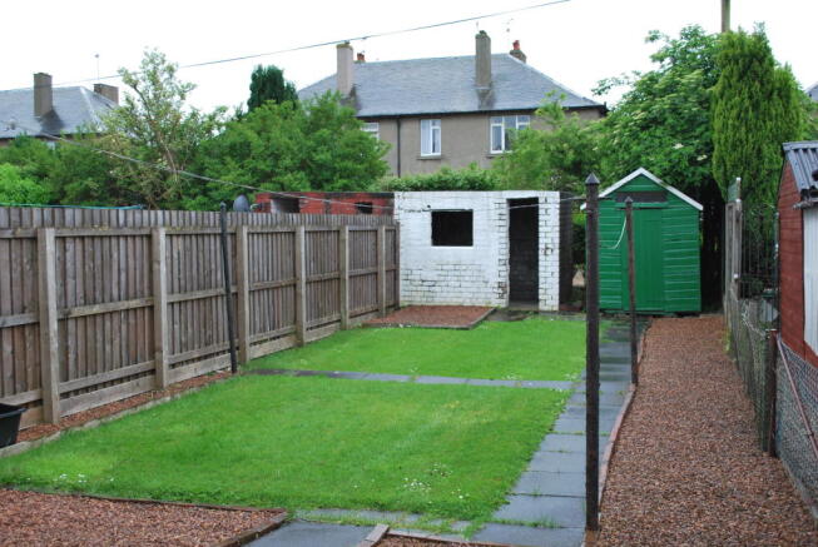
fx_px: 887
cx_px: 409
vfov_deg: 34.3
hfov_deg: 49.5
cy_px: 274
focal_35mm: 39
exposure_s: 1/100
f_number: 5
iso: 200
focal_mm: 26
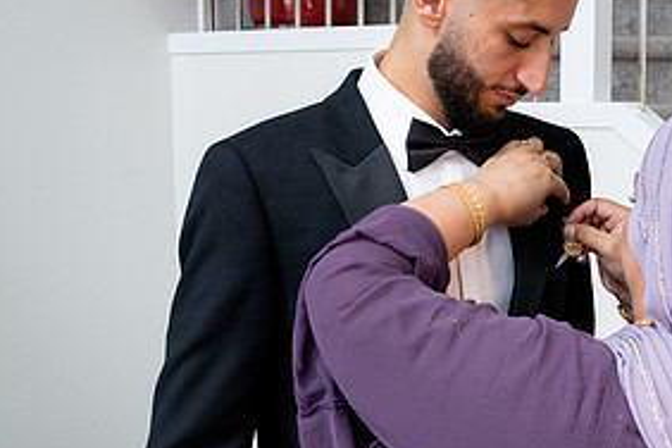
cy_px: 247
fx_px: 1419
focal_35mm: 76
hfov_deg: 26.4
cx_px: 474
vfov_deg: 17.9
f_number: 9
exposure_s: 1/160
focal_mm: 37
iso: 5000
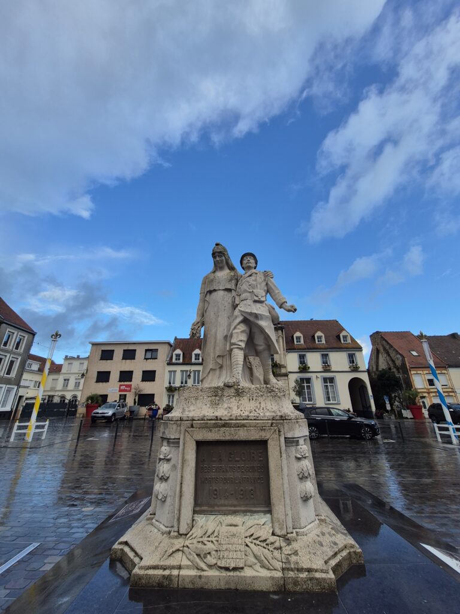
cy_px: 307
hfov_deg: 89.9
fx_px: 230
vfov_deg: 106.2
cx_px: 230
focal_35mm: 13
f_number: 2.2
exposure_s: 1/528
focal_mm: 1.74
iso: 50
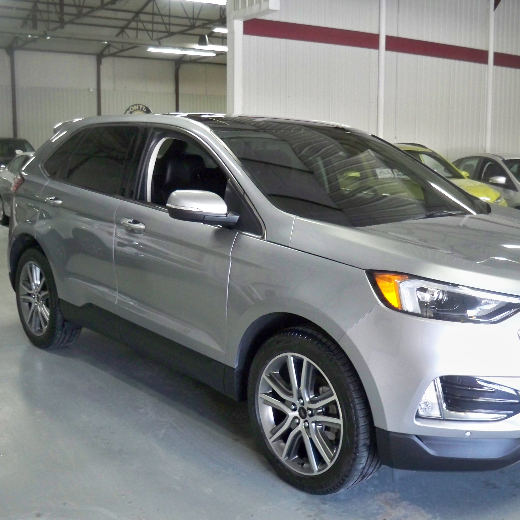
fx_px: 714
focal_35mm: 42
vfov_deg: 40.0
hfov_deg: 39.8
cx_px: 322
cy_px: 262
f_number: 3.1
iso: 400
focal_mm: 6.3
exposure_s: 1/60
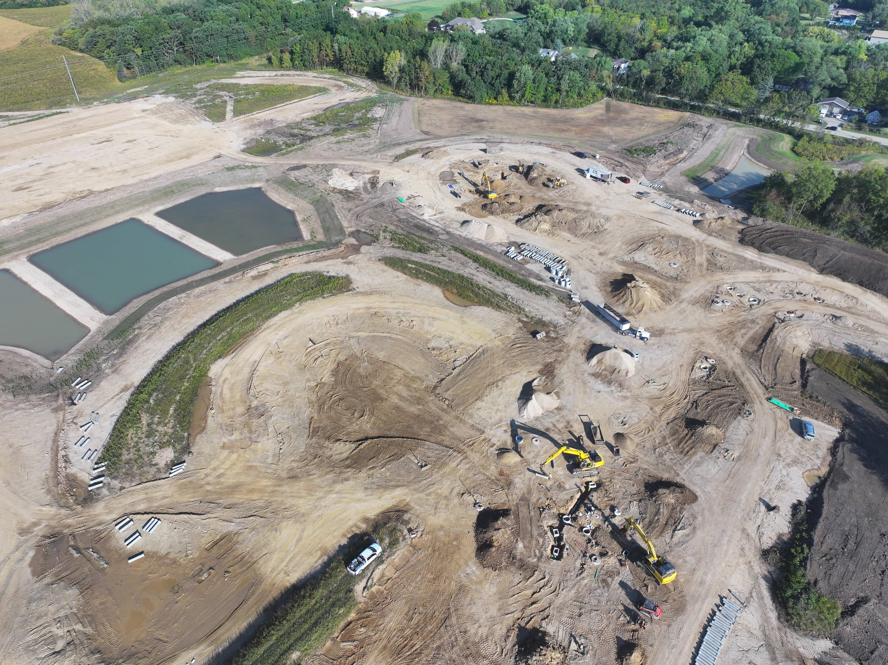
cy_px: 332
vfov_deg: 56.8
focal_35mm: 24
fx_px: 615
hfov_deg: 71.6
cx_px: 444
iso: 100
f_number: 2.8
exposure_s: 1/1250
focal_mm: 12.29
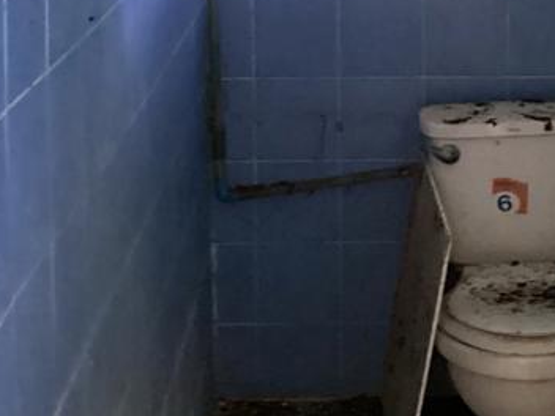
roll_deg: +0.4
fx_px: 1619
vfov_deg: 14.3
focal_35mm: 101
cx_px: 467
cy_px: -52
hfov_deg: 19.2
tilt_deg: -8.5
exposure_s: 1/30
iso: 640
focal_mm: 3.3
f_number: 2.4
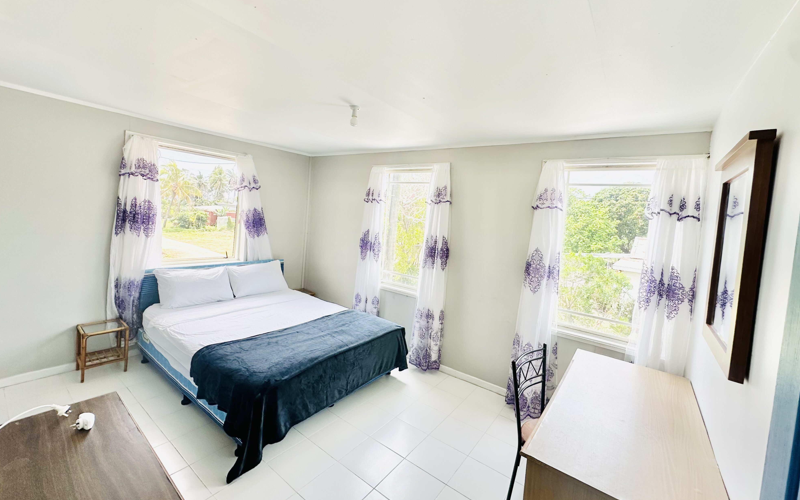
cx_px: 399
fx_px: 327
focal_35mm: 15
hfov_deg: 101.5
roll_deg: -4.1
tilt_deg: -1.2
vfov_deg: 74.7
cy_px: 230
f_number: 2.2
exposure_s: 1/342
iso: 40
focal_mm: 2.22
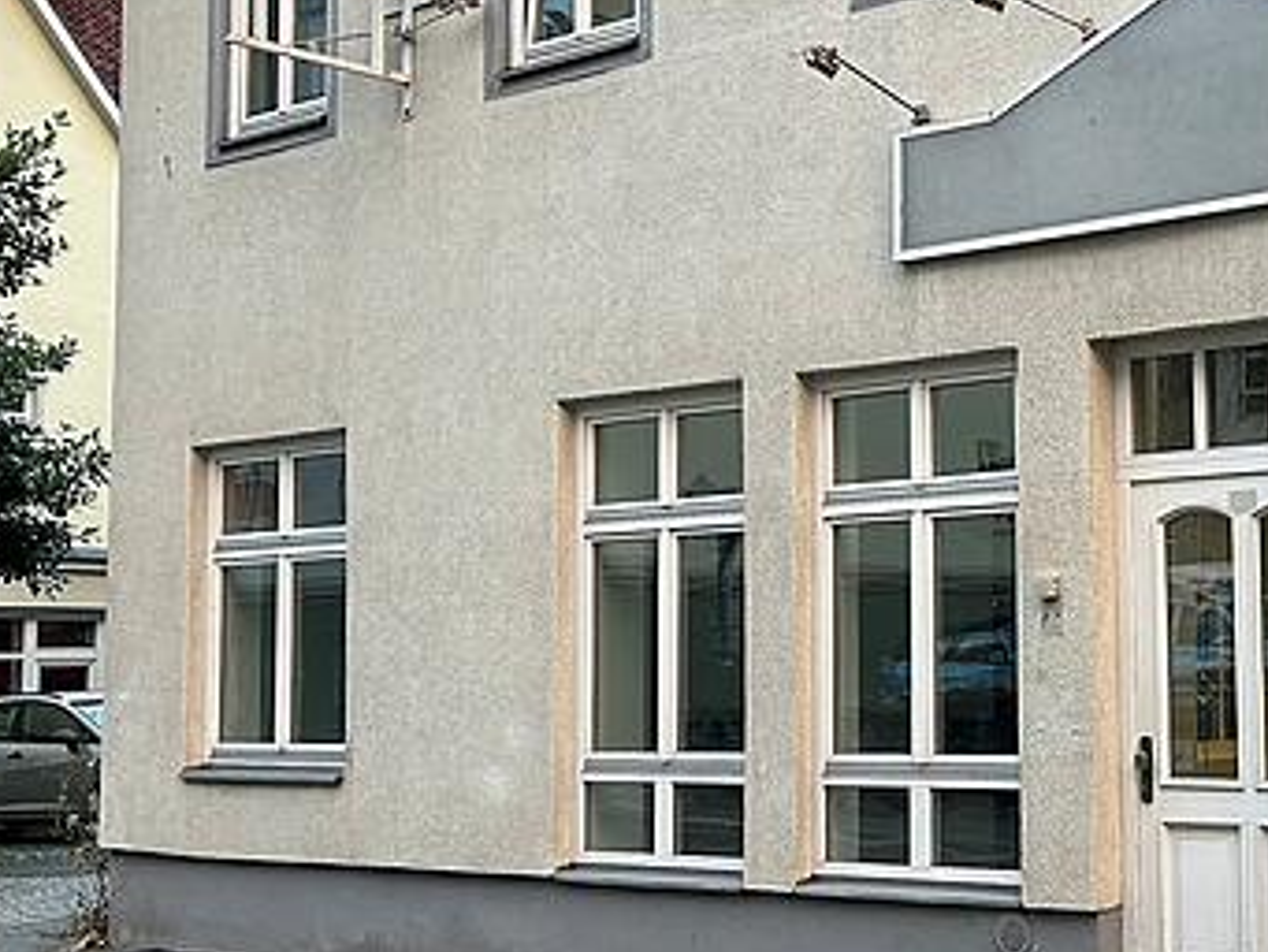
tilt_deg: +4.2
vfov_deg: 24.0
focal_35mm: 61
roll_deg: +0.4
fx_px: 2235
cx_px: 1138
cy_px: 472
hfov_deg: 30.3
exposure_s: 1/121
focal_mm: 5.7
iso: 125
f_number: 1.5
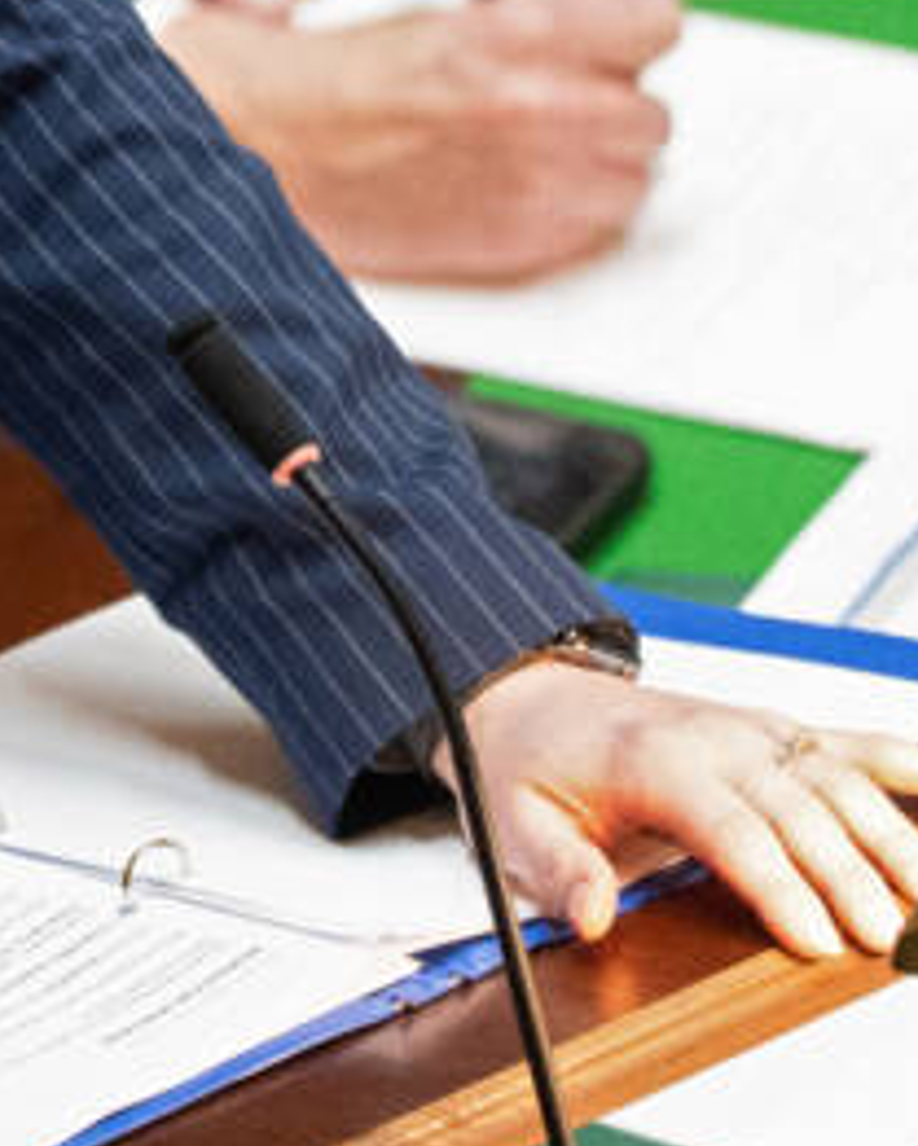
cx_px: -536
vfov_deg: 2.2
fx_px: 29258
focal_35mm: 862
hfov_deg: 1.8
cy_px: -31
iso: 4000
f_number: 2.8
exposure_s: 1/500
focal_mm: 200
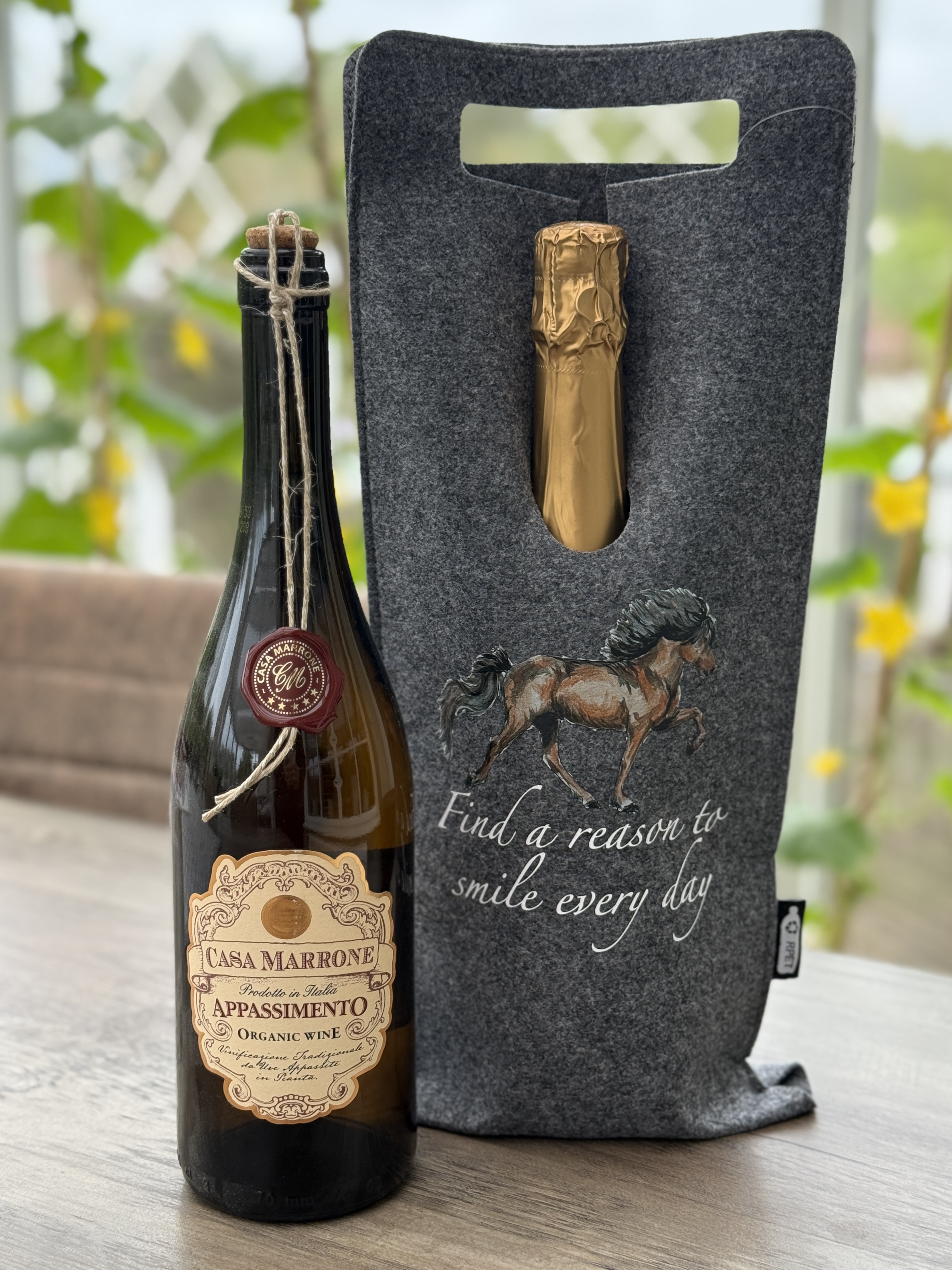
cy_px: 635
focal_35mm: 48
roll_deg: -0.1
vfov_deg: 39.7
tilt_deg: -11.4
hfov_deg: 30.3
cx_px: 476
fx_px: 1760
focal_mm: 6.76
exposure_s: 1/243
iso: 100
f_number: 1.78
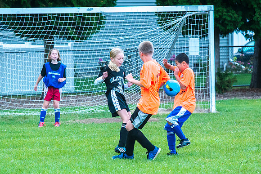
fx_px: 2452
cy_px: 119
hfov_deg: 6.1
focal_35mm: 338
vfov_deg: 4.1
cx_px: 124
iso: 2500
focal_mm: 240
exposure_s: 1/1000
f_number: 7.1
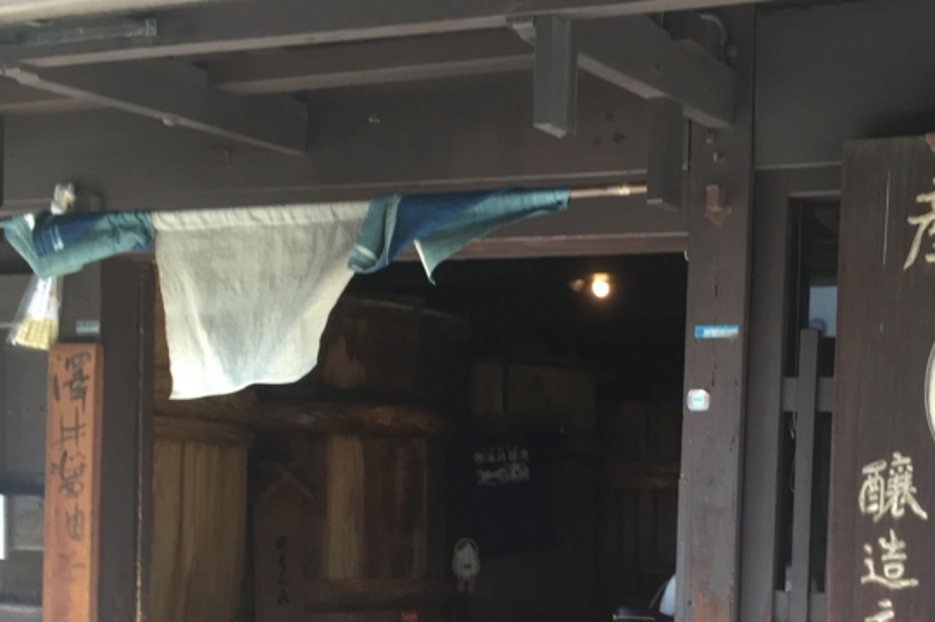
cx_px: 688
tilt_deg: -1.4
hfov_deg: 34.4
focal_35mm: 57
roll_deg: -2.2
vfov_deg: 23.2
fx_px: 1480
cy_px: 551
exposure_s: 1/120
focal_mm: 4.15
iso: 50
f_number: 2.2
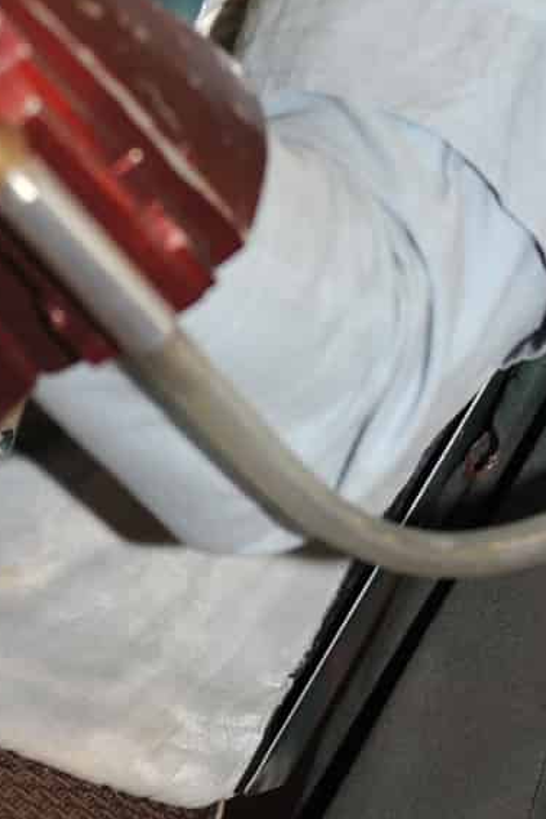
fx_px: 3956
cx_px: -7
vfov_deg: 11.5
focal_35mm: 174
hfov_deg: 7.9
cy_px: -223
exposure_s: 1/200
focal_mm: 48
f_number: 3.2
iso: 320
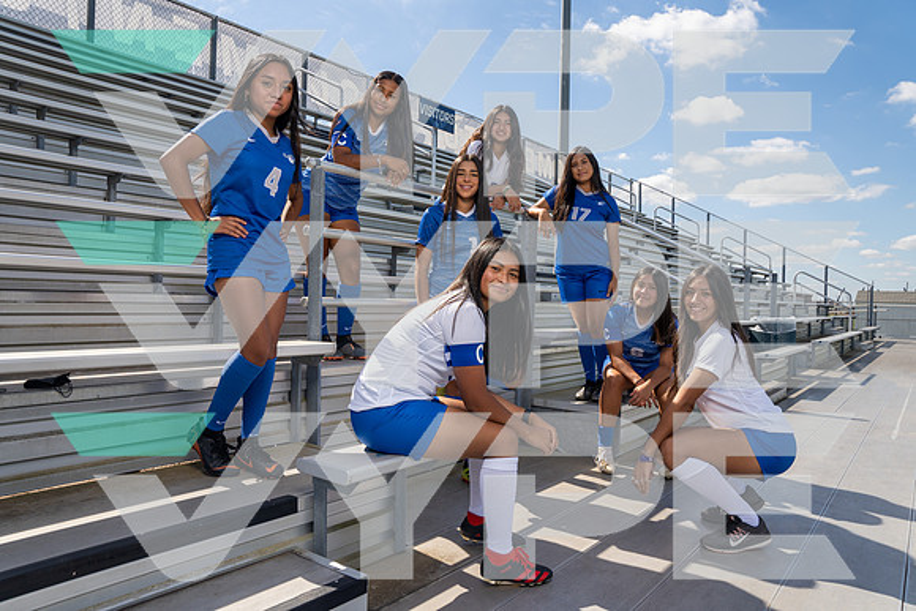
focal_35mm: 24
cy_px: 306
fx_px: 611
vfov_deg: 53.2
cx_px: 458
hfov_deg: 73.7
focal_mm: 24
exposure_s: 1/200
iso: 160
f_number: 10
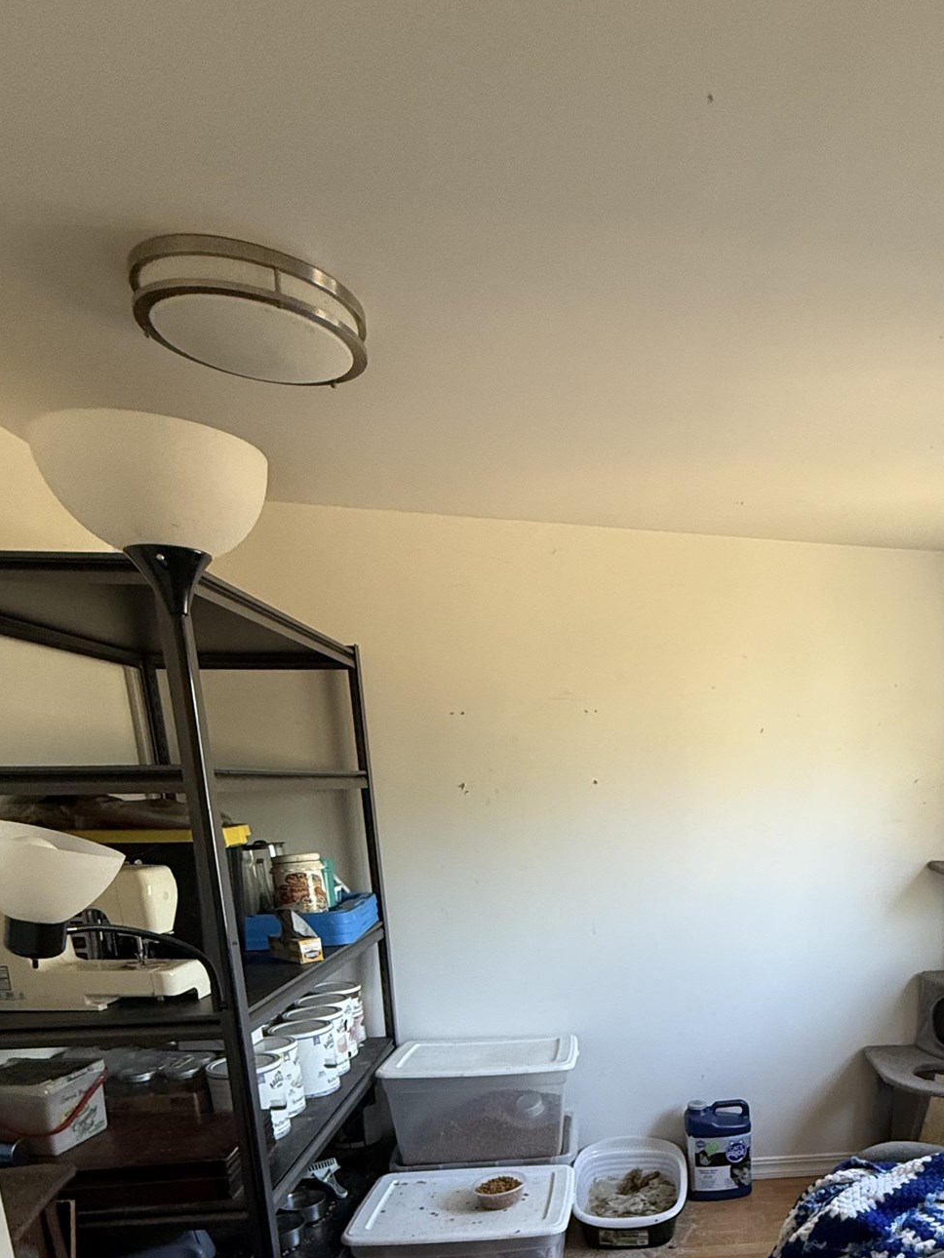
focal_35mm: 25
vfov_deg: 63.3
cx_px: 716
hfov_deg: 52.3
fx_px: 909
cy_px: 1010
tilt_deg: -13.7
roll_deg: +1.0
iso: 320
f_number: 2.2
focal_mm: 2.22
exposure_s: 1/120
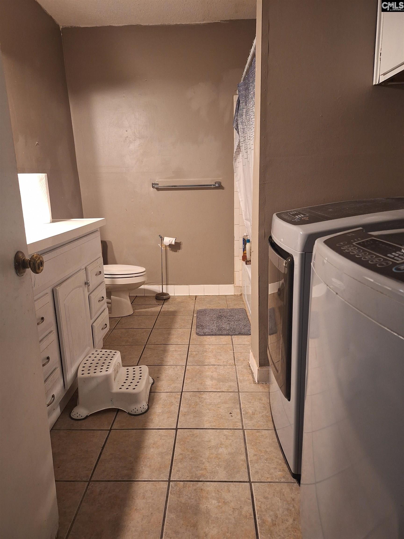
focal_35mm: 23
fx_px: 358
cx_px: 202
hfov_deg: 58.9
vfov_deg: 73.9
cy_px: 270
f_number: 1.8
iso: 250
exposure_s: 1/30
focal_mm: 5.54
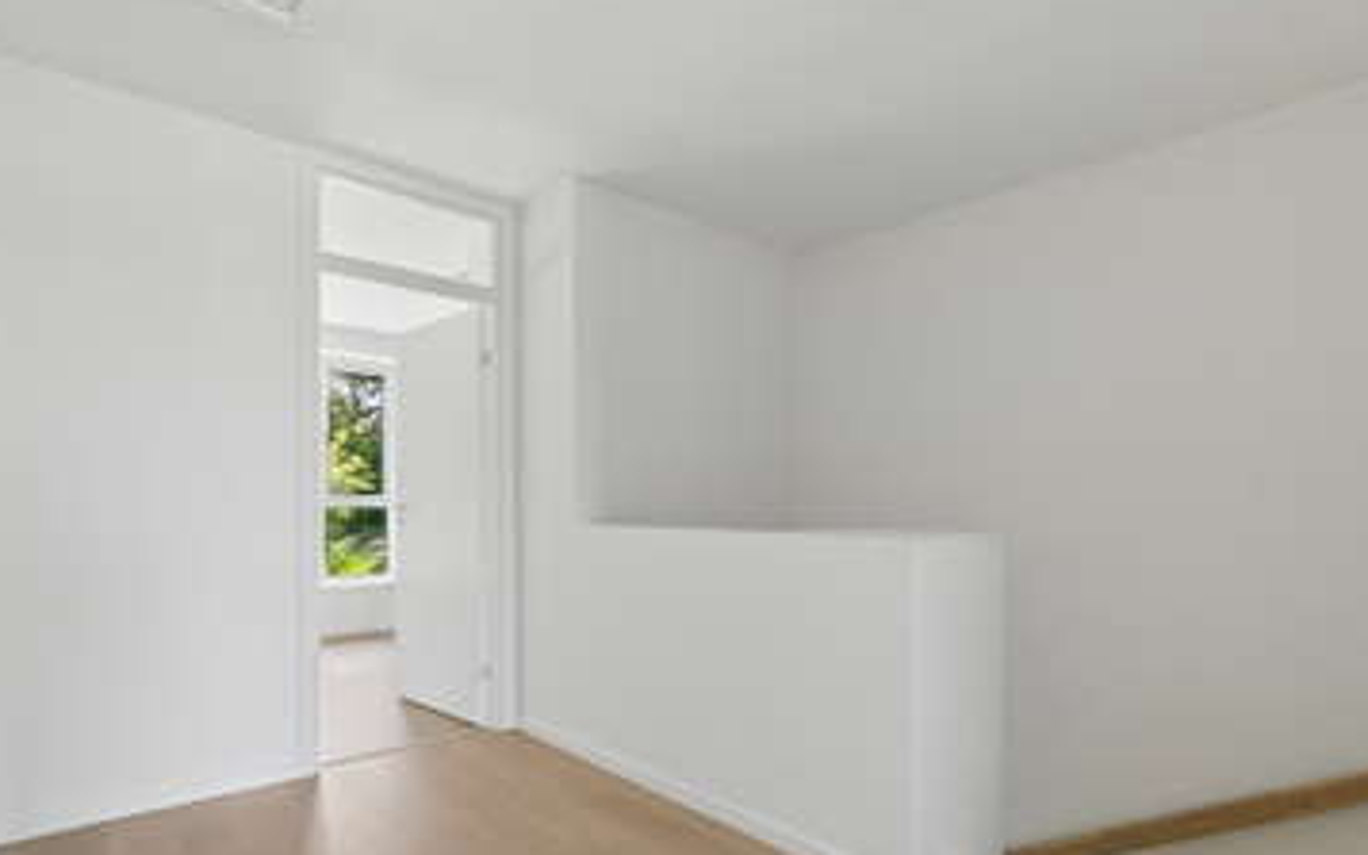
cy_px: 487
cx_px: 659
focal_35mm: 18
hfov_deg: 91.1
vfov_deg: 64.7
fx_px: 671
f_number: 8
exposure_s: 1/30
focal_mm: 10
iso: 500
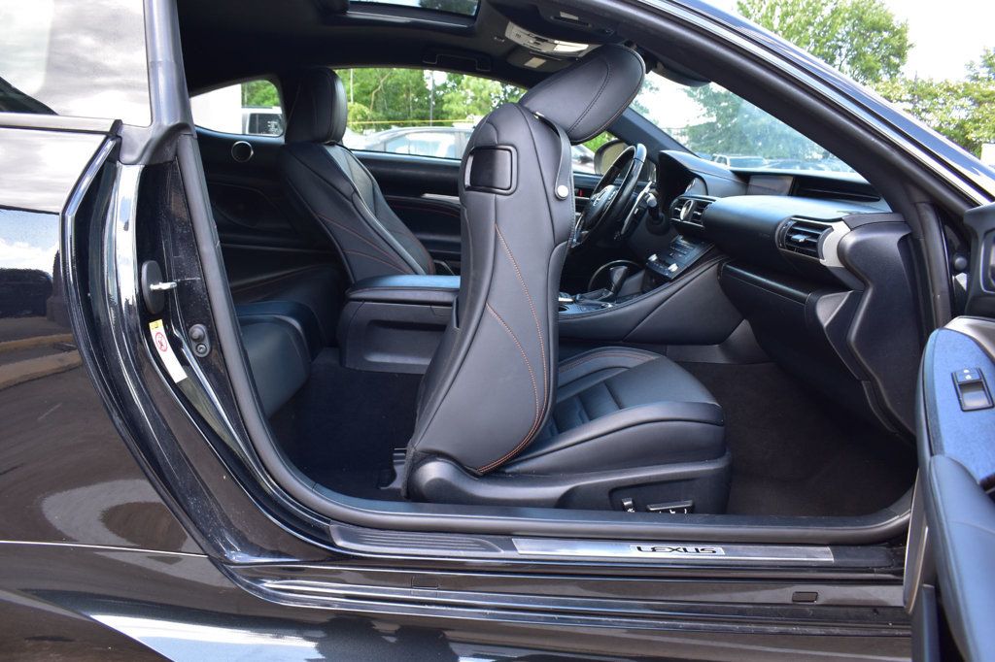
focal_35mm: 27
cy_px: 331
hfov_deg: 67.4
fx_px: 746
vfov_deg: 47.9
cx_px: 498
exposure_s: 1/60
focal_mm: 18
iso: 400
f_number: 8
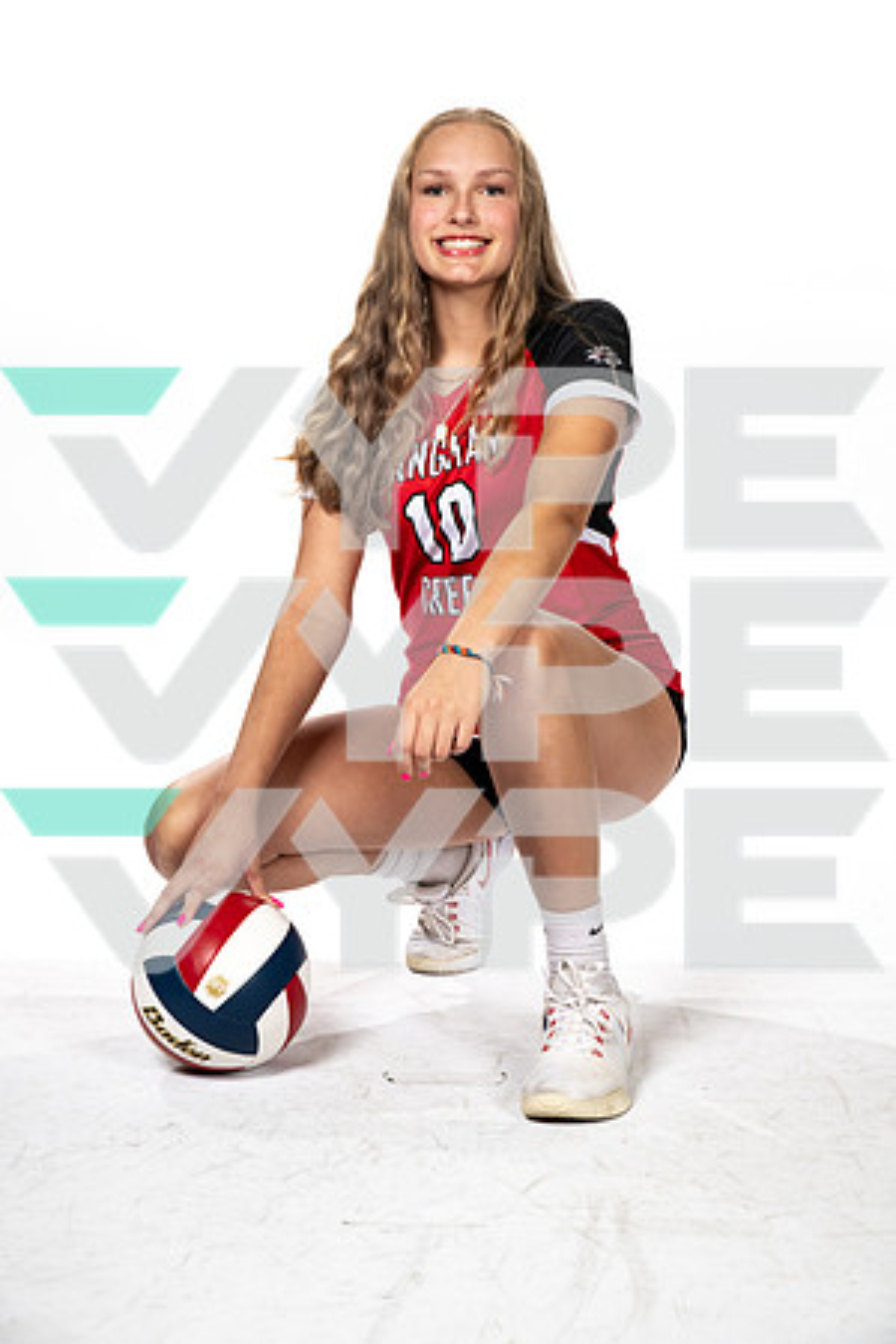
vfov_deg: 28.8
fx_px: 2613
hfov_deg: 19.5
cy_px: 672
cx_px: 448
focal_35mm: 70
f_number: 7.1
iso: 400
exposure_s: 1/320
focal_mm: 70
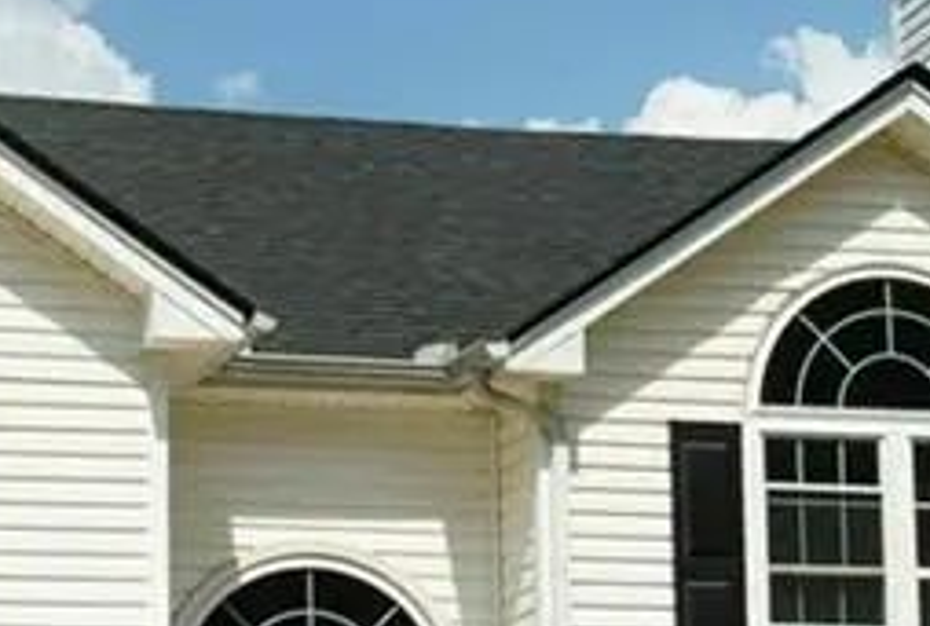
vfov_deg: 12.2
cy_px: 851
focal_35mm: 109
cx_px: 22
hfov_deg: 18.3
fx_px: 2824
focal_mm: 18
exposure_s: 1/320
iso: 100
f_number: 10
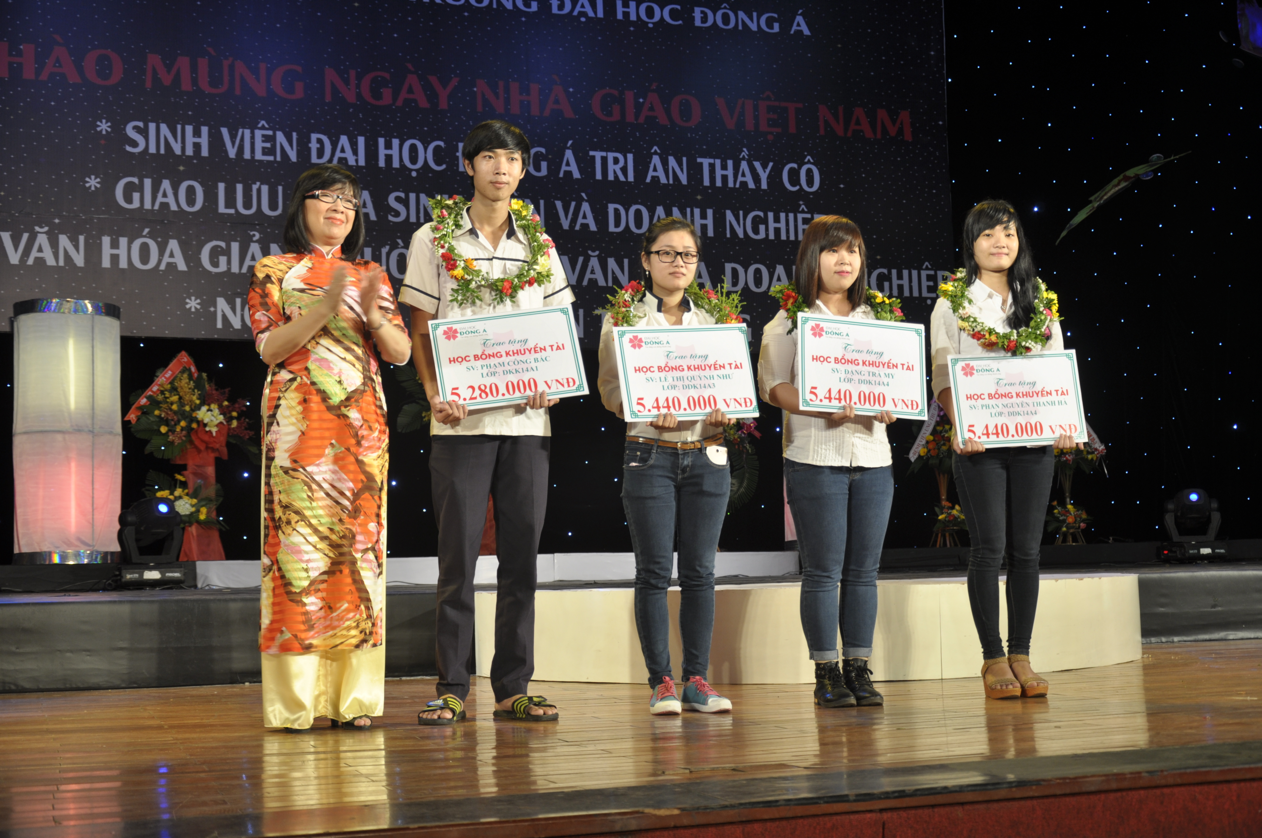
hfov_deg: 41.2
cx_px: 631
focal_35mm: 48
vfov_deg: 28.0
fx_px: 1681
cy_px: 419
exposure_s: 1/25
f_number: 4.2
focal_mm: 32
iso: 200
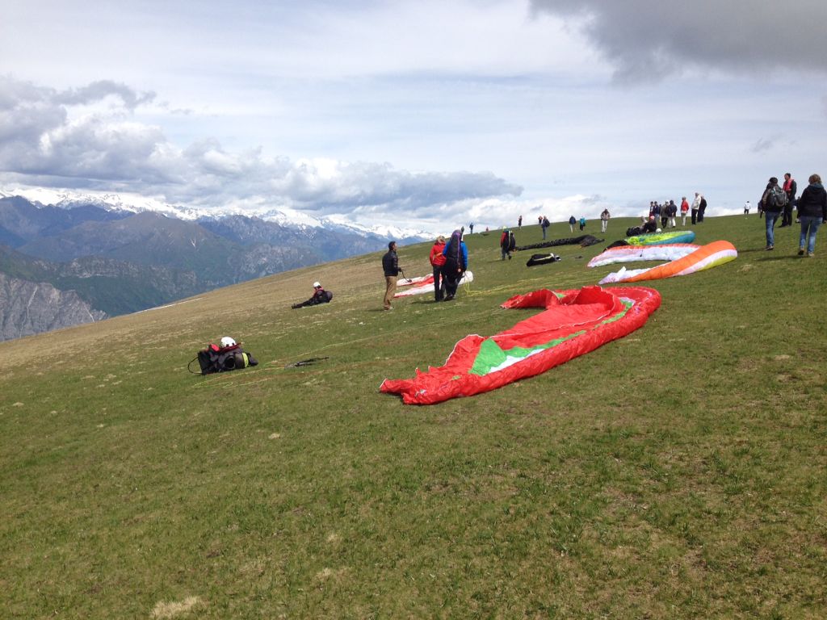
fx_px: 836
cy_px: 310
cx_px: 414
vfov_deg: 40.7
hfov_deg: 52.6
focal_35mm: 35
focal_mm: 4.28
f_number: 2.4
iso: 50
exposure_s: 1/2304
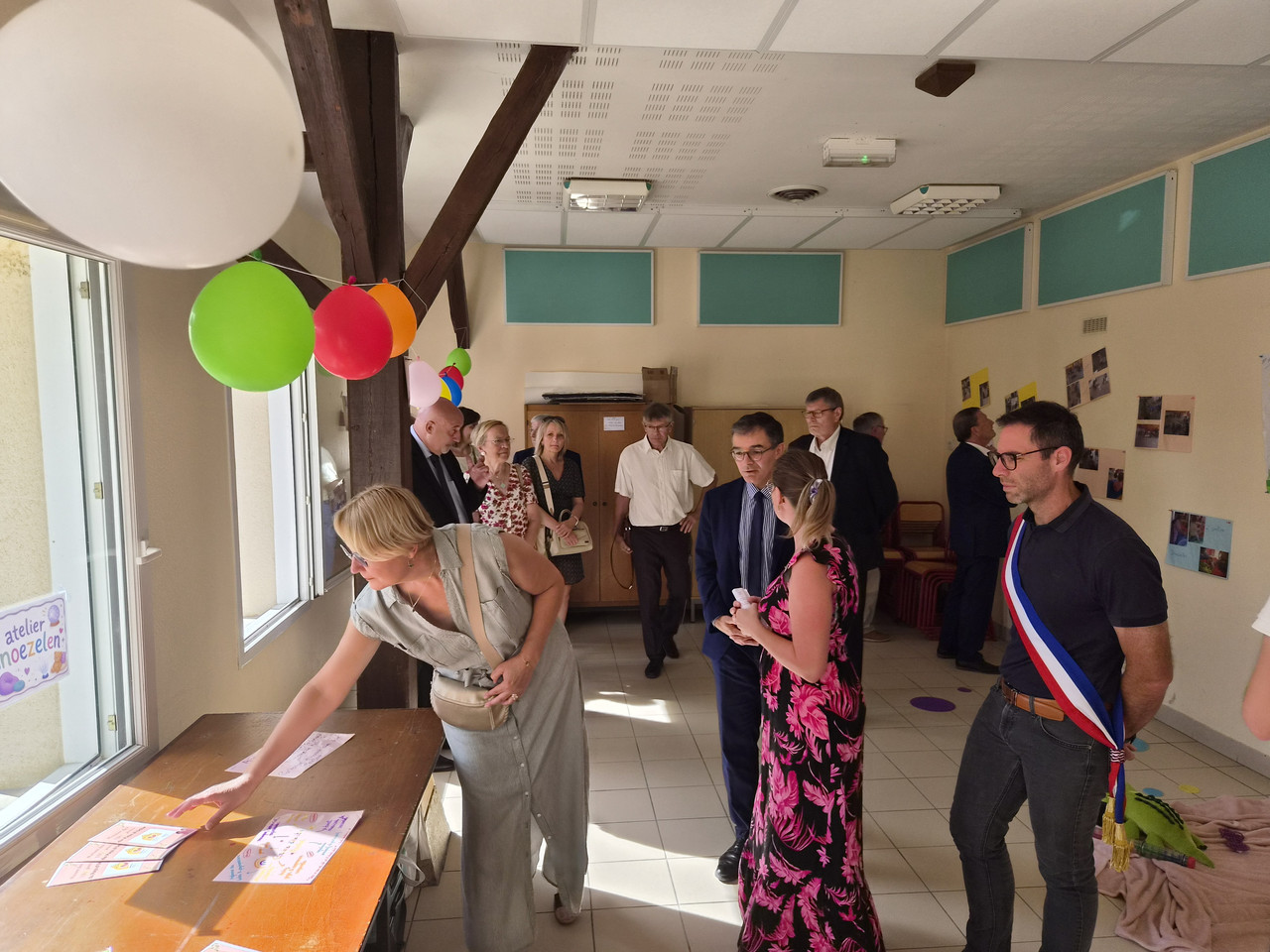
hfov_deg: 73.9
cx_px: 635
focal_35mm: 23
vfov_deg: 58.9
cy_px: 476
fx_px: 844
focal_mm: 5.4
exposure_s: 1/1404
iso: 80
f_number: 1.8
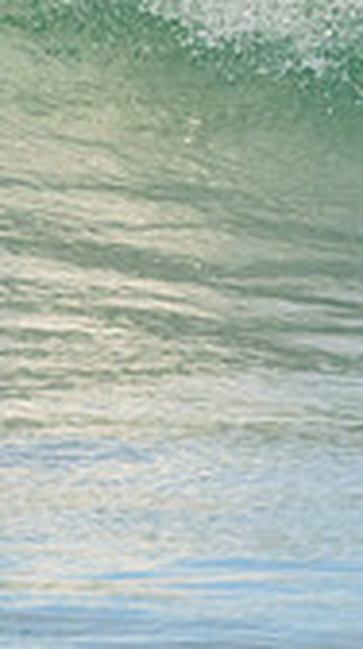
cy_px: 6
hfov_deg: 0.4
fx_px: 49842
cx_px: 873
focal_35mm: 2901
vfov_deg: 0.7
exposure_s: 1/1250
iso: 5000
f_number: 11
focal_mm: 800
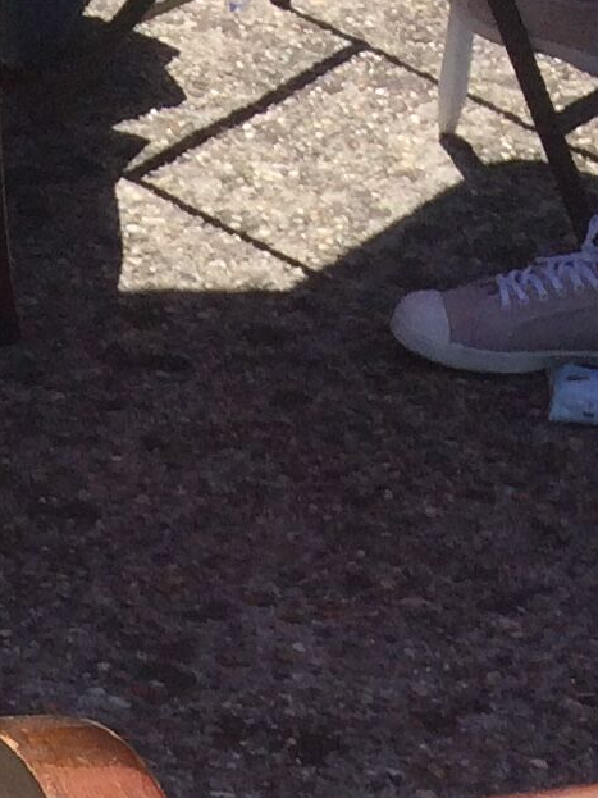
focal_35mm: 152
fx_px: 3502
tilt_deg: -43.7
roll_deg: -3.2
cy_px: 2020
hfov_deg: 9.5
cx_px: -239
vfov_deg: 10.7
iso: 32
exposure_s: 1/1580
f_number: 2.2
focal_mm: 4.15
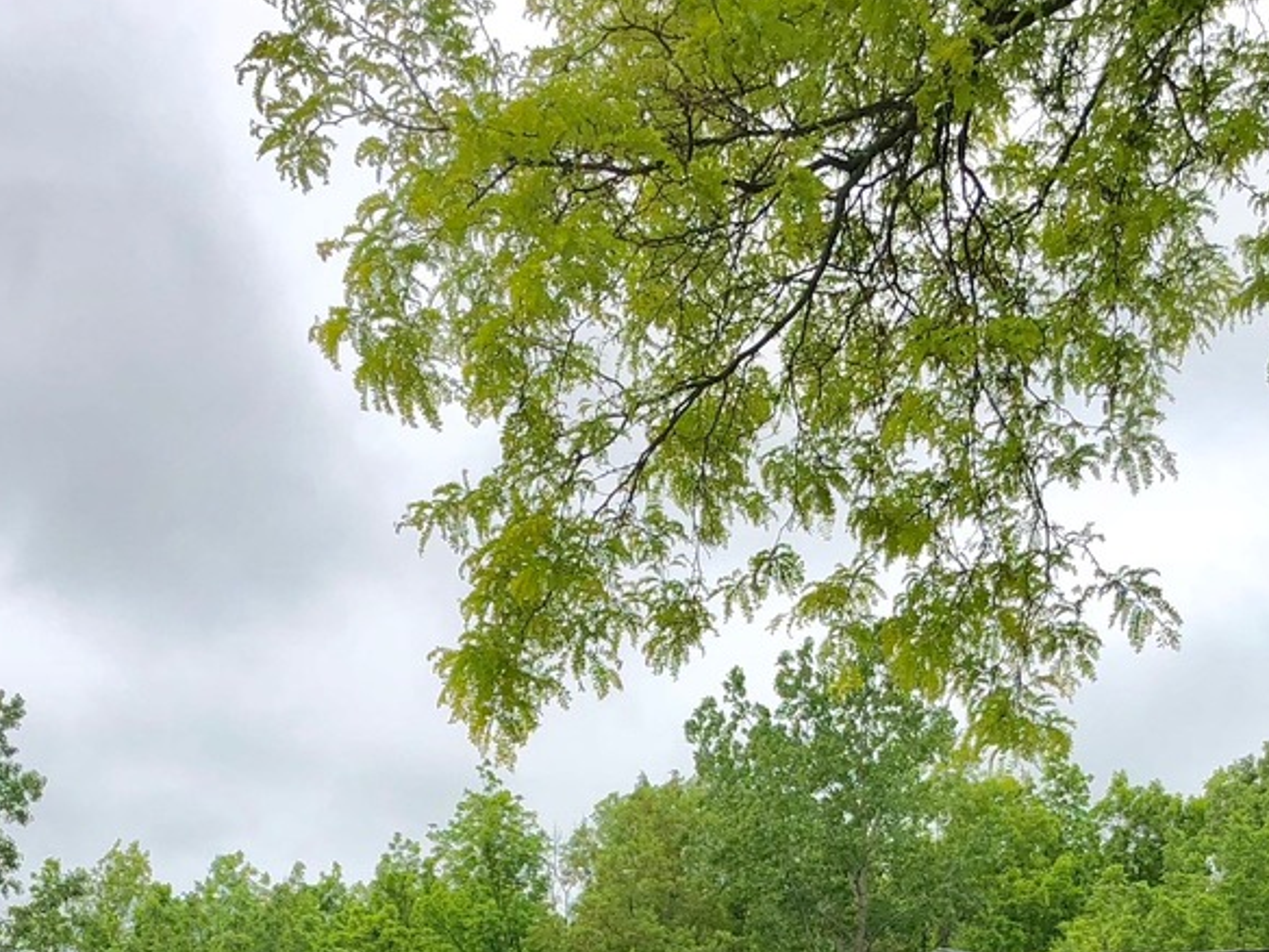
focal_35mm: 69
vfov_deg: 19.9
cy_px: 1163
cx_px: 671
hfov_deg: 28.2
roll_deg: +1.2
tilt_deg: +2.5
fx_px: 2529
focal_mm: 3.99
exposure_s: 1/1600
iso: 20
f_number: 1.8
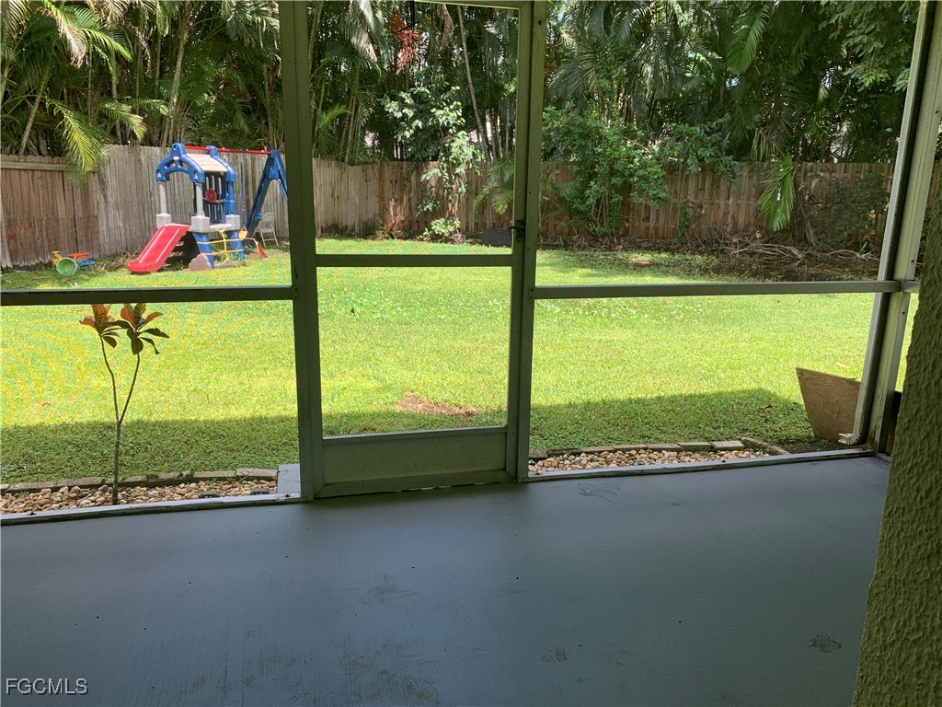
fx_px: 708
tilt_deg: -13.8
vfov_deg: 53.1
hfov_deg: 67.3
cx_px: 471
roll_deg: -0.3
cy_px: 354
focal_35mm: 26
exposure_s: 1/360
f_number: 1.8
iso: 25
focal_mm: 4.25
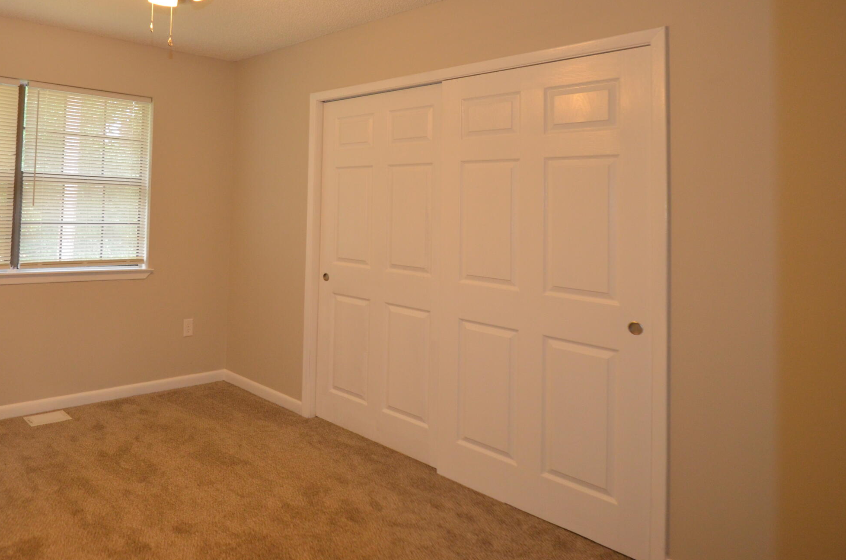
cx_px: 214
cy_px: 169
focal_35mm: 23
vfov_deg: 53.4
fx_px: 539
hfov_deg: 71.2
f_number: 3.5
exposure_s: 1/60
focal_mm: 10
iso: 560
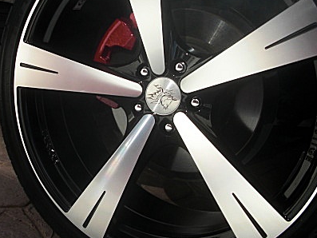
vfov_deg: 25.2
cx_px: 99
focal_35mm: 58
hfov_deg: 32.9
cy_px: 90
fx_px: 531
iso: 50
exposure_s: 1/400
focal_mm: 6.3
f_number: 2.8
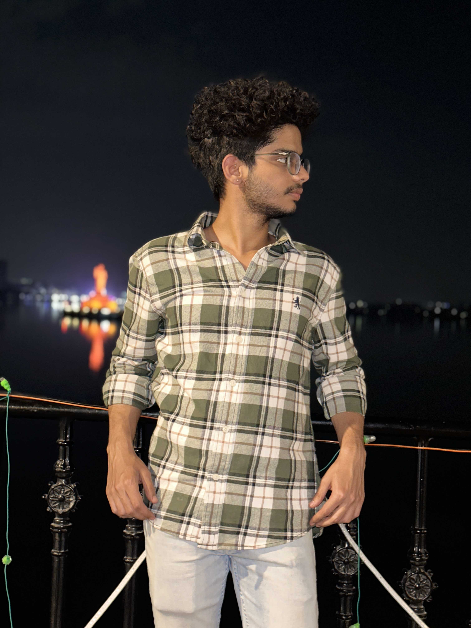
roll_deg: -2.7
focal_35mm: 48
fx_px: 871
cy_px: 314
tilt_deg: -0.9
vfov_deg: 39.7
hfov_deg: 30.3
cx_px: 236
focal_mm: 6.86
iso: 100
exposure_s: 1/5
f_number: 1.78
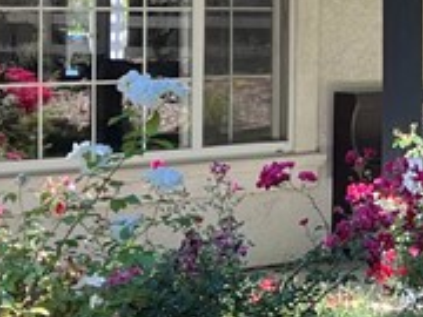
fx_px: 1809
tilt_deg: -1.1
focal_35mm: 148
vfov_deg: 10.0
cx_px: 496
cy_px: 21
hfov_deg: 13.0
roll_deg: -1.4
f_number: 1.5
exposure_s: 1/445
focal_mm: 5.7
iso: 50
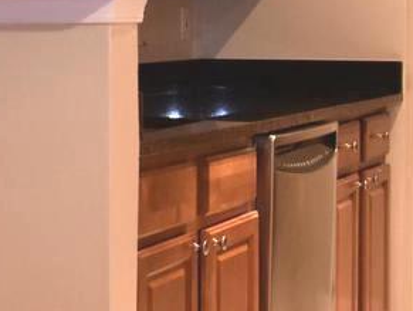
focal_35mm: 114
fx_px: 1362
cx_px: -379
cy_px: 53
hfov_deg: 14.6
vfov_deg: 12.9
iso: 800
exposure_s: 1/60
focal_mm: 16
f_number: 2.8
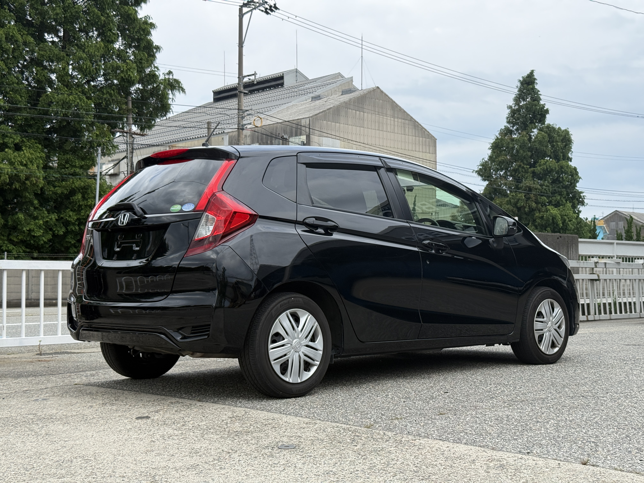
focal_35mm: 48
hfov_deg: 39.7
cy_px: 242
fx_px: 893
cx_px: 322
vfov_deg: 30.3
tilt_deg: +3.0
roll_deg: +0.4
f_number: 1.78
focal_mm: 6.76
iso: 64
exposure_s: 1/1754
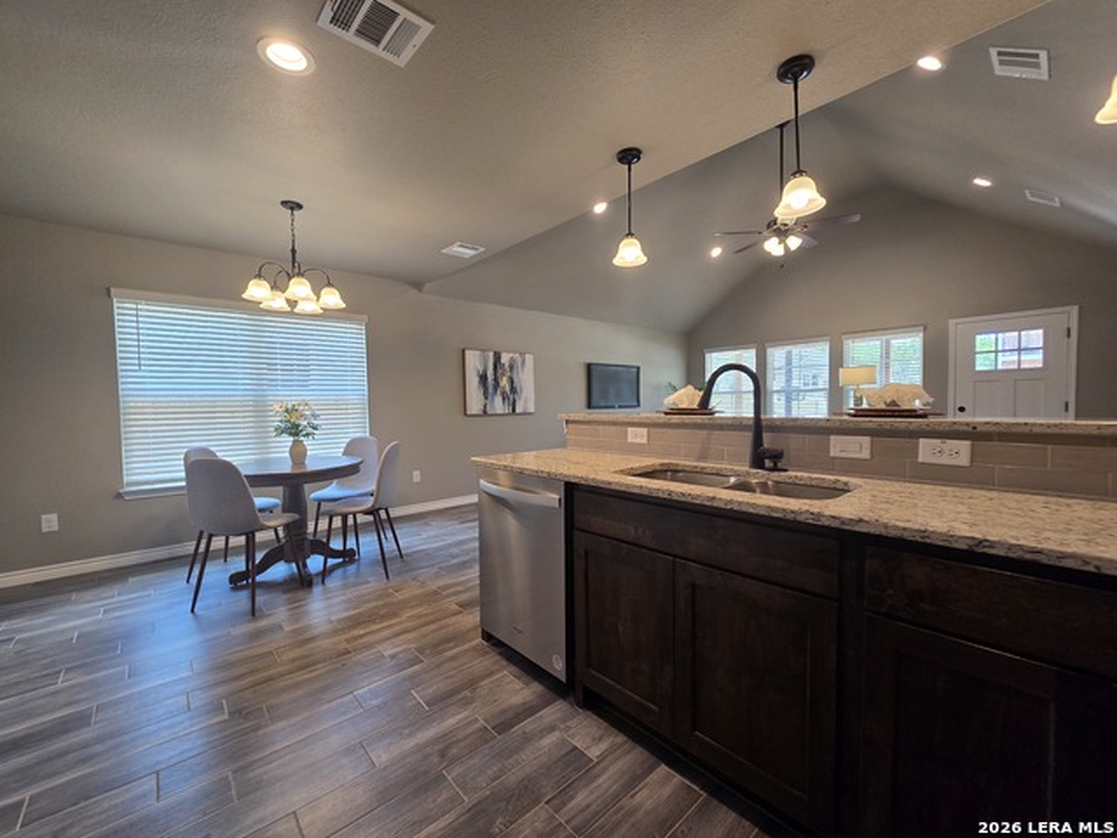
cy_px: 419
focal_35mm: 13
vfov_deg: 89.9
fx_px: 419
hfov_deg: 106.2
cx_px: 558
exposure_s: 1/60
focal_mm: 2.2
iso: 80
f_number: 2.2
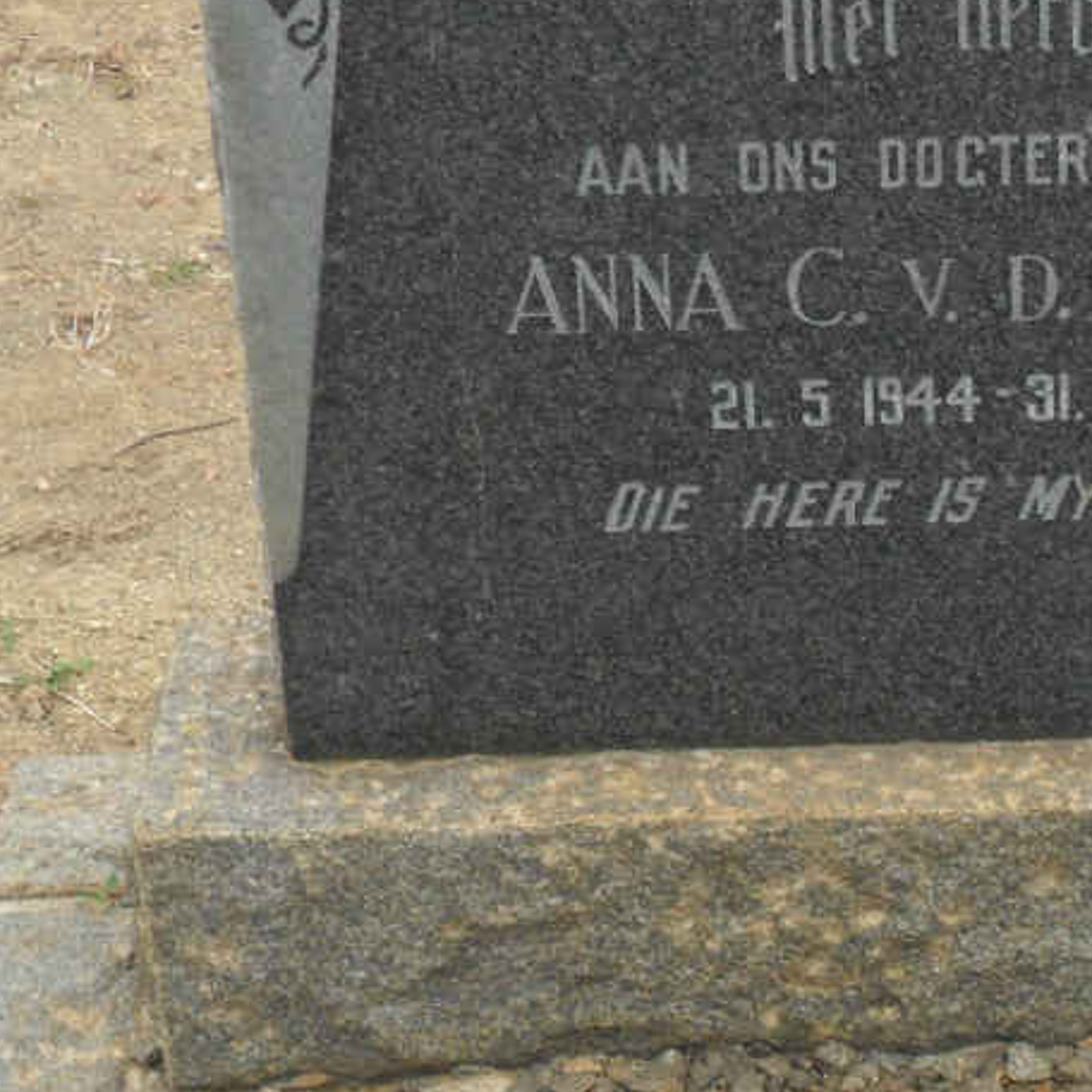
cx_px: 1092
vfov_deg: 14.4
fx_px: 4319
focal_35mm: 121
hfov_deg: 14.2
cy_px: 431
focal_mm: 9.3
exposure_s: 1/125
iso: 100
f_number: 5
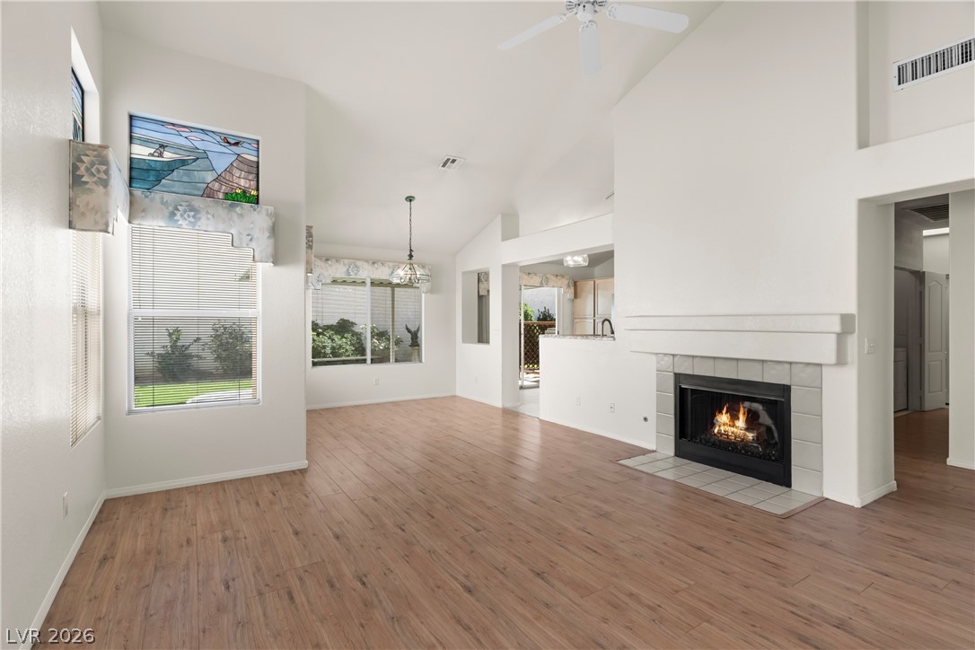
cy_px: 325
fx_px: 460
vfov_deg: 70.4
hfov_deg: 93.3
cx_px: 488
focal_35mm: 17
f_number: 8
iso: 400
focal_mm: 17
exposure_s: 1/30
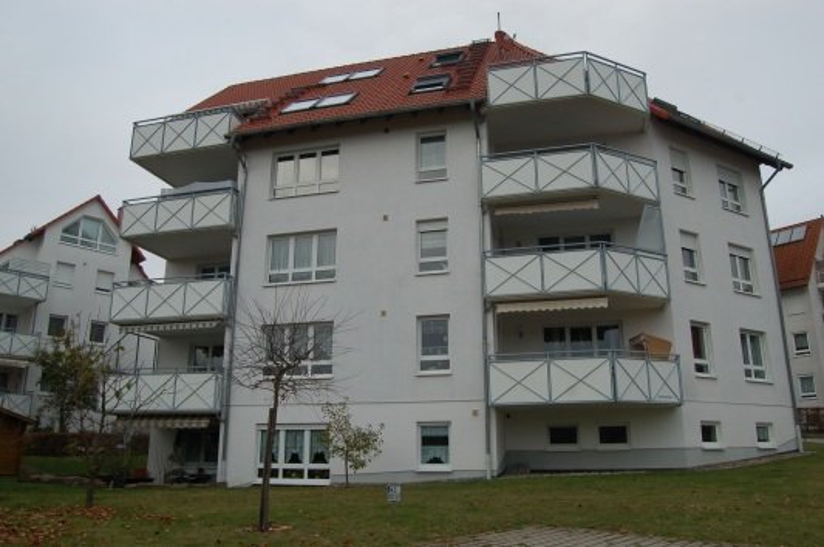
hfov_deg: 67.4
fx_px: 617
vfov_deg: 47.8
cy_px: 274
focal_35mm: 27
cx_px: 412
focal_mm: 18
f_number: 7.1
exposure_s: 1/200
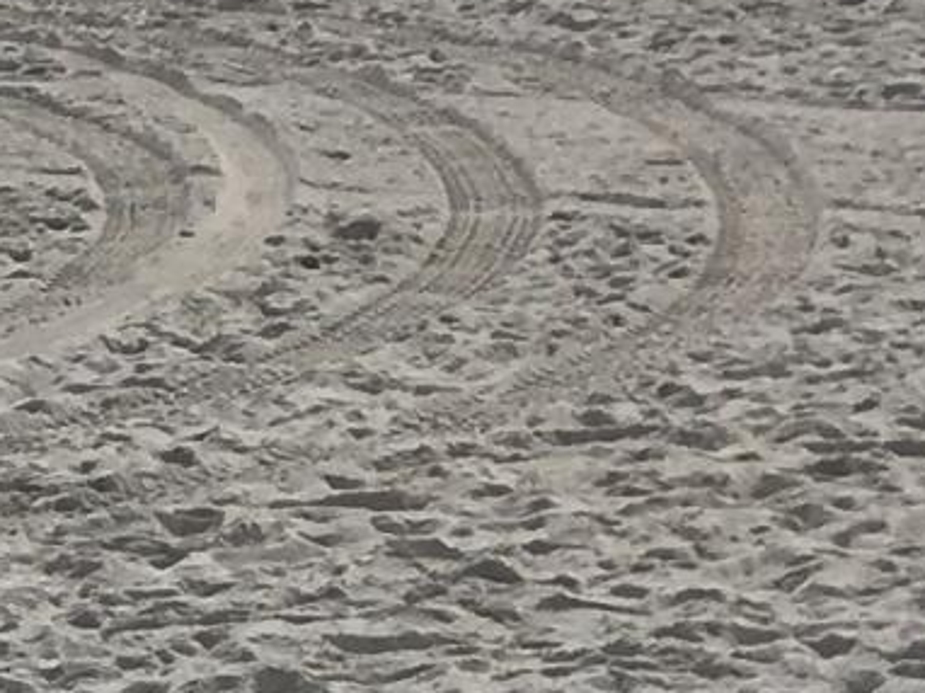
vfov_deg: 6.5
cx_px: -1608
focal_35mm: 228
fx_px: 6089
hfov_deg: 7.8
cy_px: 519
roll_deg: +4.1
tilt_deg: -7.7
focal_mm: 4.15
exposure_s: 1/5917
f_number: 2.2
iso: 25
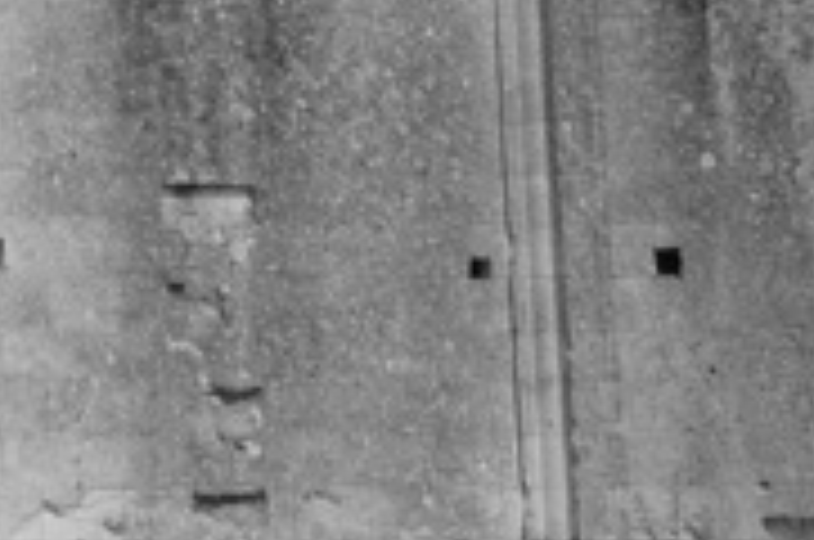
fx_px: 3453
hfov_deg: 12.8
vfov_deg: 8.6
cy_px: -425
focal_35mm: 153
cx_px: -400
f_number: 9
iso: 400
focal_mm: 18
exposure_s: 1/400
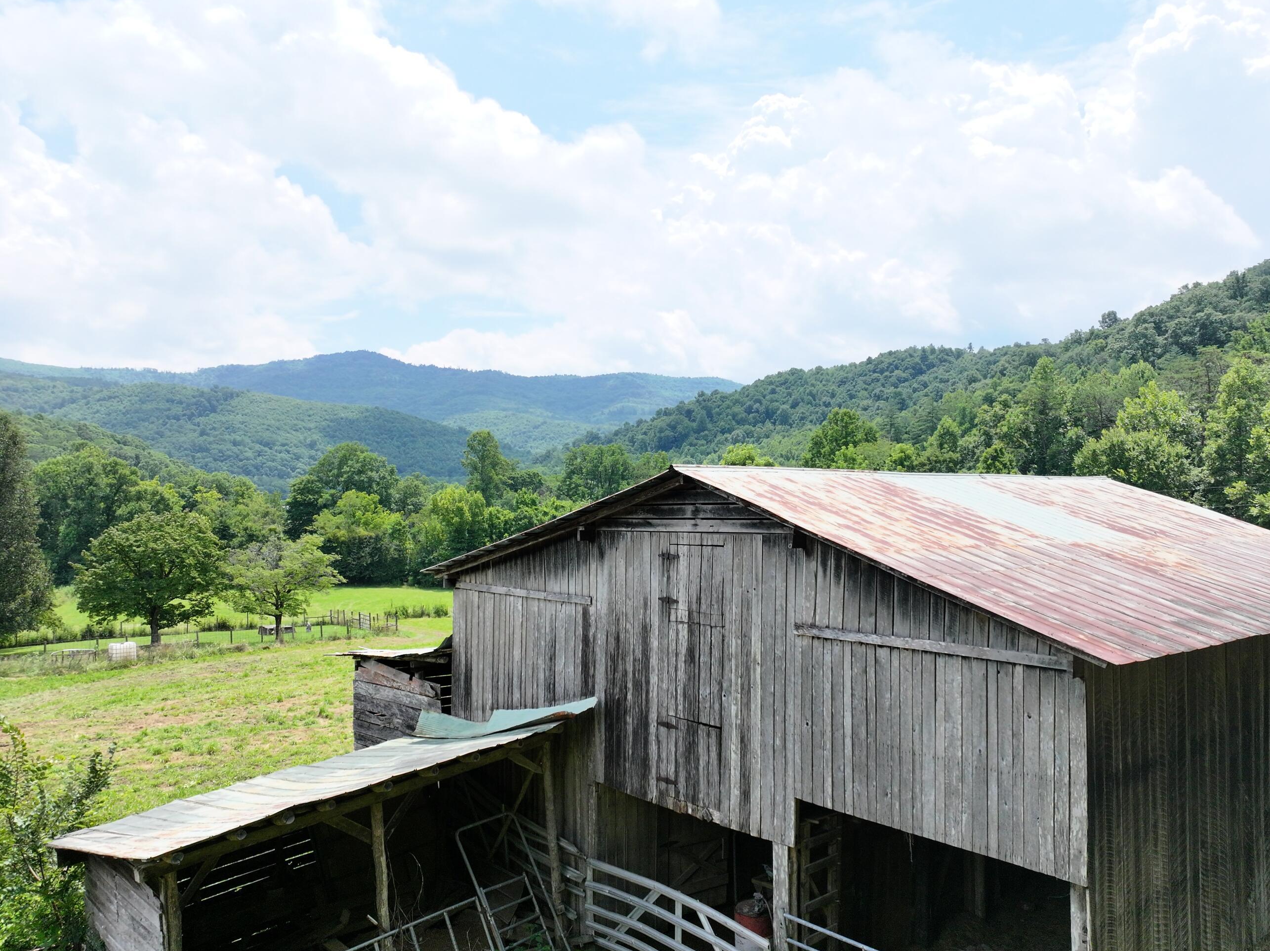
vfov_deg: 49.7
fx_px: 1027
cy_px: 496
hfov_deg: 63.4
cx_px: 662
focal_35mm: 28
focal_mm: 12.29
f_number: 2.8
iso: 410
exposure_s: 1/2500
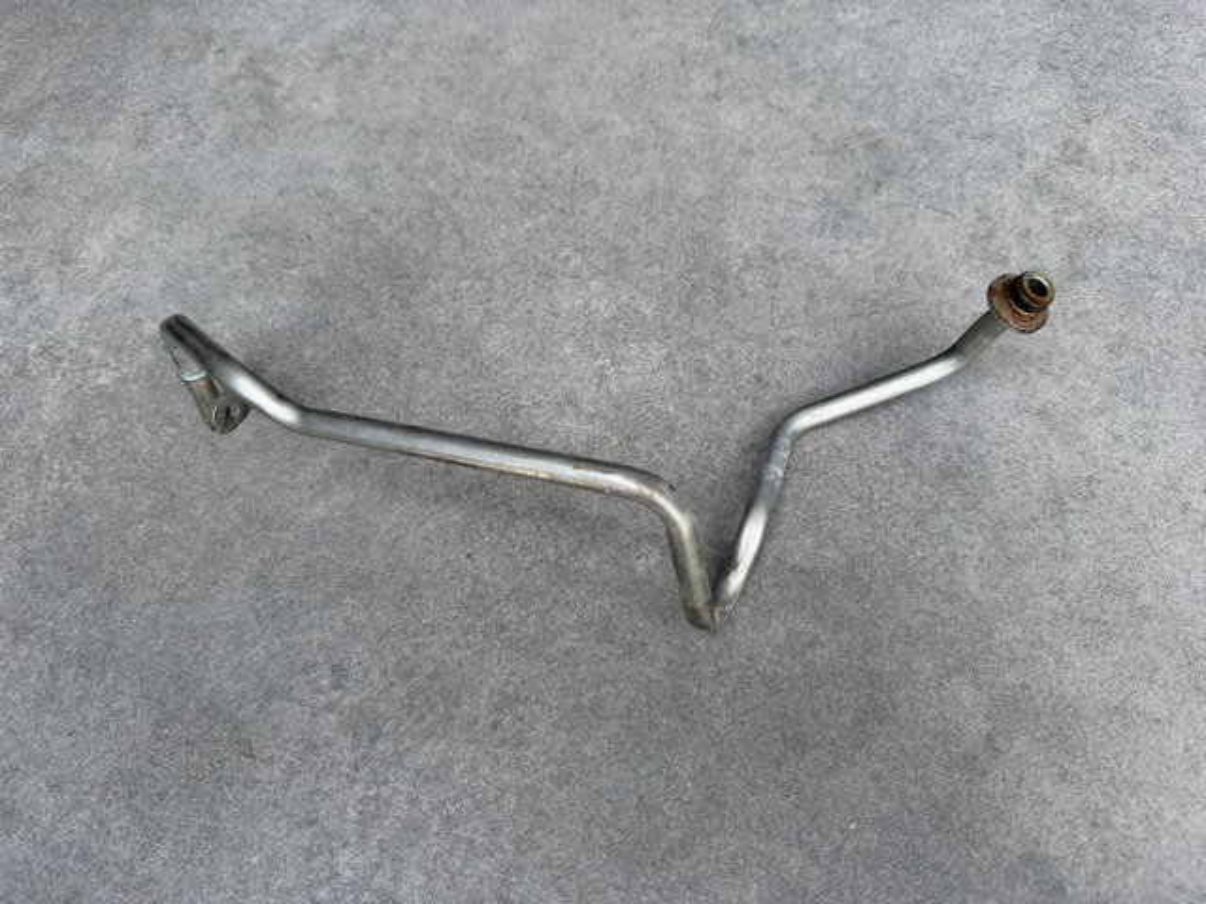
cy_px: 452
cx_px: 603
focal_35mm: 24
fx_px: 836
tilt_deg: -59.4
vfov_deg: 56.8
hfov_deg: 71.6
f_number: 1.78
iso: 80
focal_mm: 6.76
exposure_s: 1/967
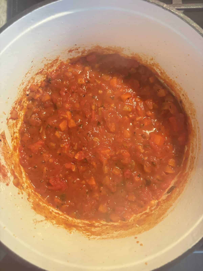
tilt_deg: -83.0
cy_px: 136
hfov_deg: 53.1
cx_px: 102
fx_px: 203
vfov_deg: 67.3
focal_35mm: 26
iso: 640
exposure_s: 1/40
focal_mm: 5.96
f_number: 1.6
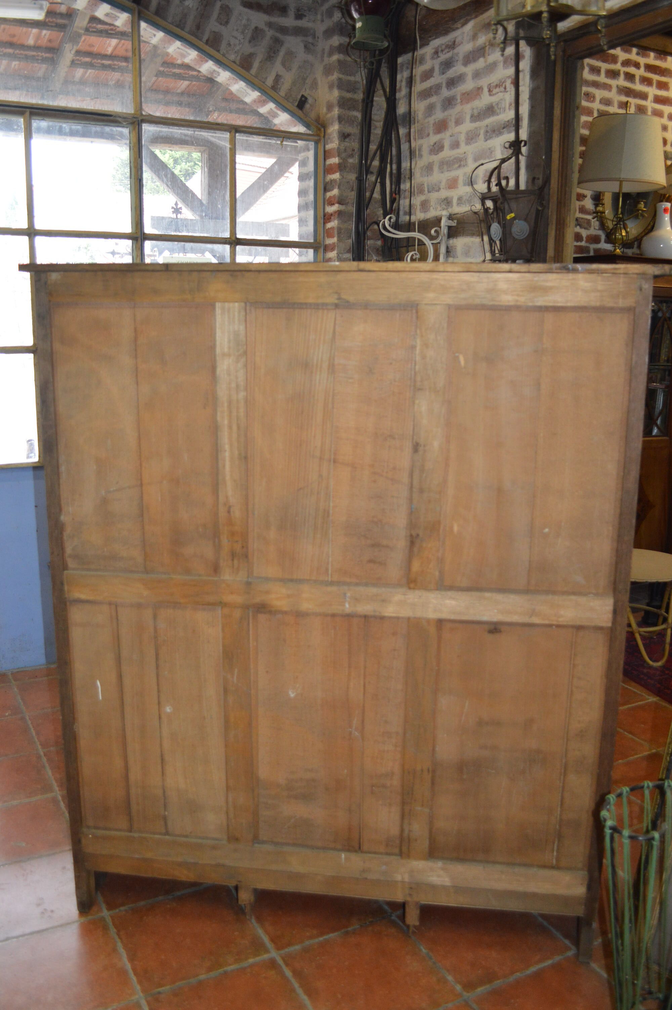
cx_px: 336
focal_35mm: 30
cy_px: 505
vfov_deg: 62.0
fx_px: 841
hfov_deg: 43.5
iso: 800
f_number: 3.8
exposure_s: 1/60
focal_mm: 20
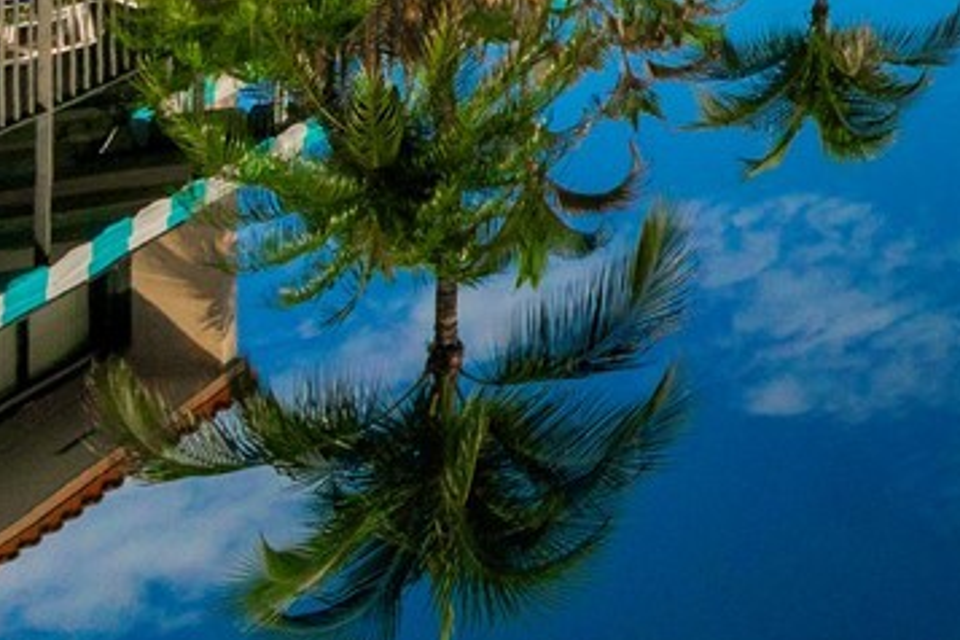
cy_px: -639
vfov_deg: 14.5
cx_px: 1884
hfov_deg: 18.2
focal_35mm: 78
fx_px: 2090
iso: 250
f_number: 9
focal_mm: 11
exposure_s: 1/400
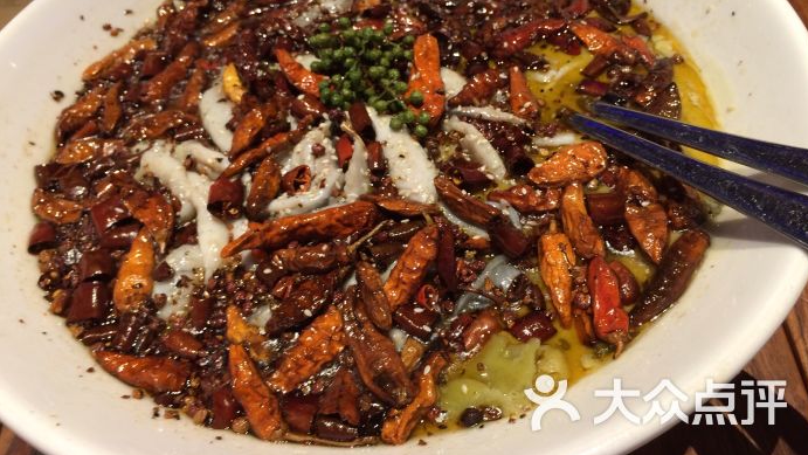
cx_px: 408
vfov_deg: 36.4
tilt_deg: -47.3
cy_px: 156
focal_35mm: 32
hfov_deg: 61.0
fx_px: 686
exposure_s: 1/30
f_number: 2.2
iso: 64
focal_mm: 4.15
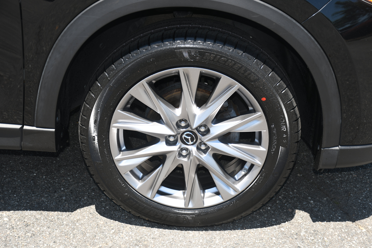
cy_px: 124
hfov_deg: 31.9
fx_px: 651
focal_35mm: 63
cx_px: 186
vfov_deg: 21.6
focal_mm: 42
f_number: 4.5
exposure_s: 1/250
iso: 100
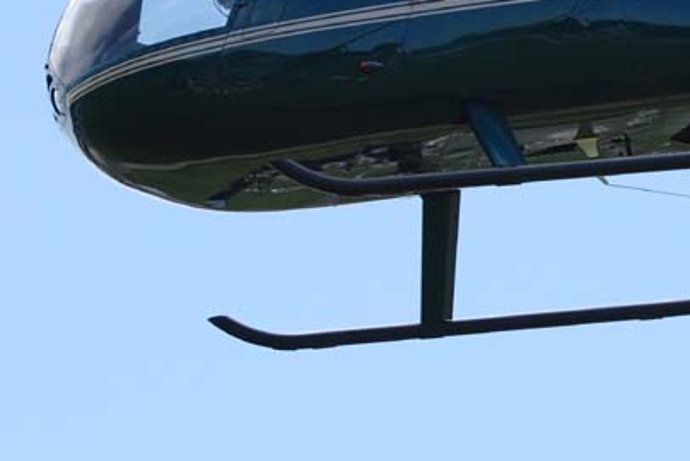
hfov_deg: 6.4
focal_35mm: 323
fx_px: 6200
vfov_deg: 4.3
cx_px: 449
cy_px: 16
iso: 180
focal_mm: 85
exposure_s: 1/500
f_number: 5.6
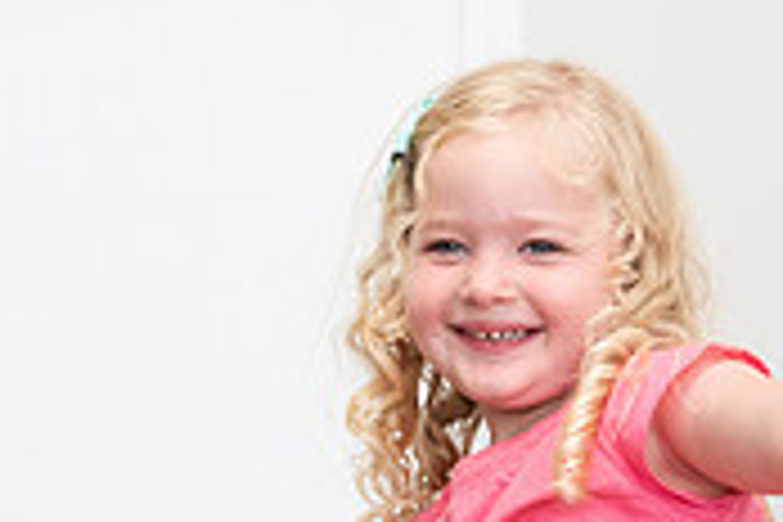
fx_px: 2545
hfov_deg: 17.5
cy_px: 389
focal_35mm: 117
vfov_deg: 11.7
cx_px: 468
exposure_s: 1/250
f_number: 4.5
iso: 1250
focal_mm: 35
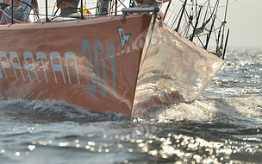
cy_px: 6
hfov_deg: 5.8
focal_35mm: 360
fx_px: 2571
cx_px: 48
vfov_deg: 3.6
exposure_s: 1/4000
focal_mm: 185
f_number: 4.5
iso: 200
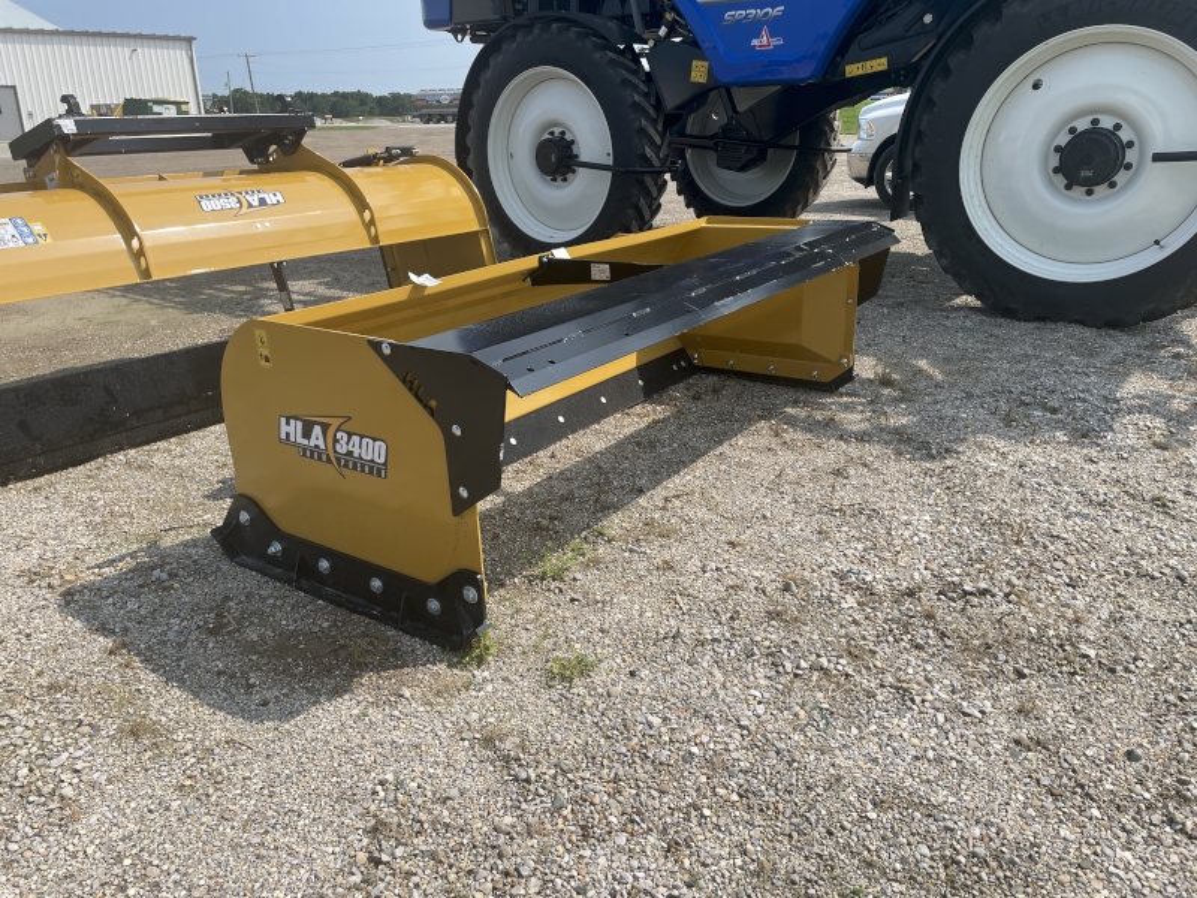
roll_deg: +2.0
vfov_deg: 53.1
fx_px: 899
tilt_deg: -18.7
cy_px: 449
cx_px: 598
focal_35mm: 26
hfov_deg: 67.3
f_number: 1.6
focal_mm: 4.2
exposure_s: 1/2817
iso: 32
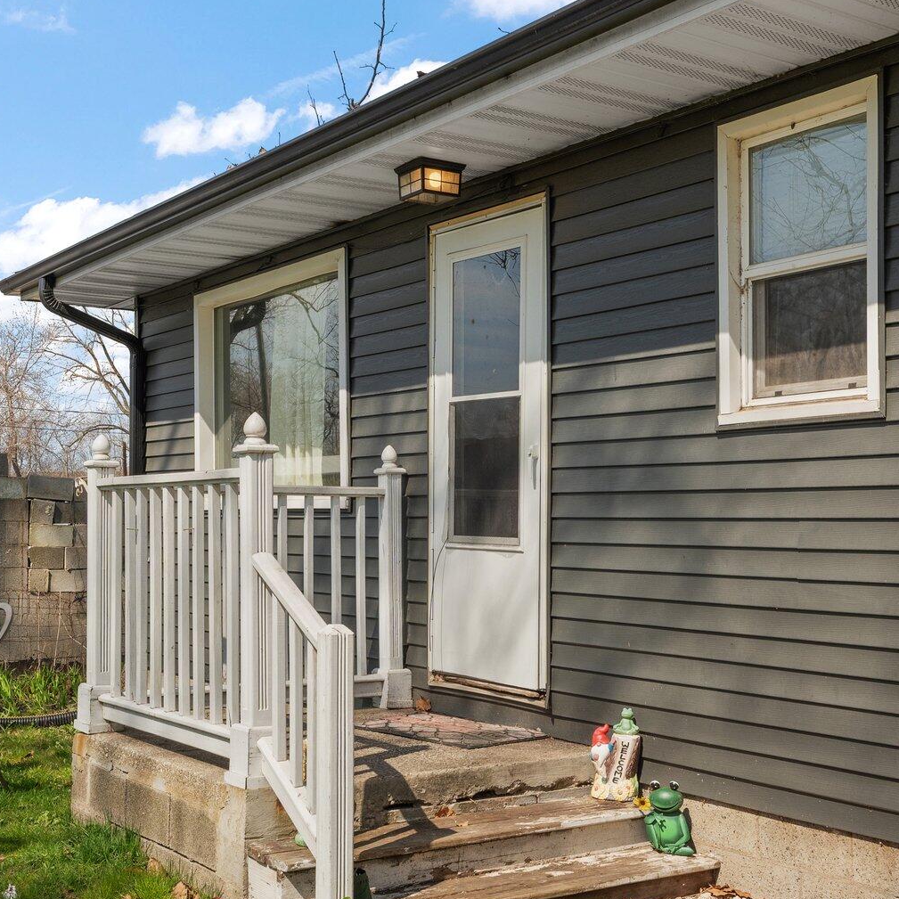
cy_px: 476
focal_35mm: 44
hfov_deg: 38.3
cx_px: 445
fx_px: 1293
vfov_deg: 38.3
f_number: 10
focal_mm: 23
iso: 400
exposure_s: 1/200
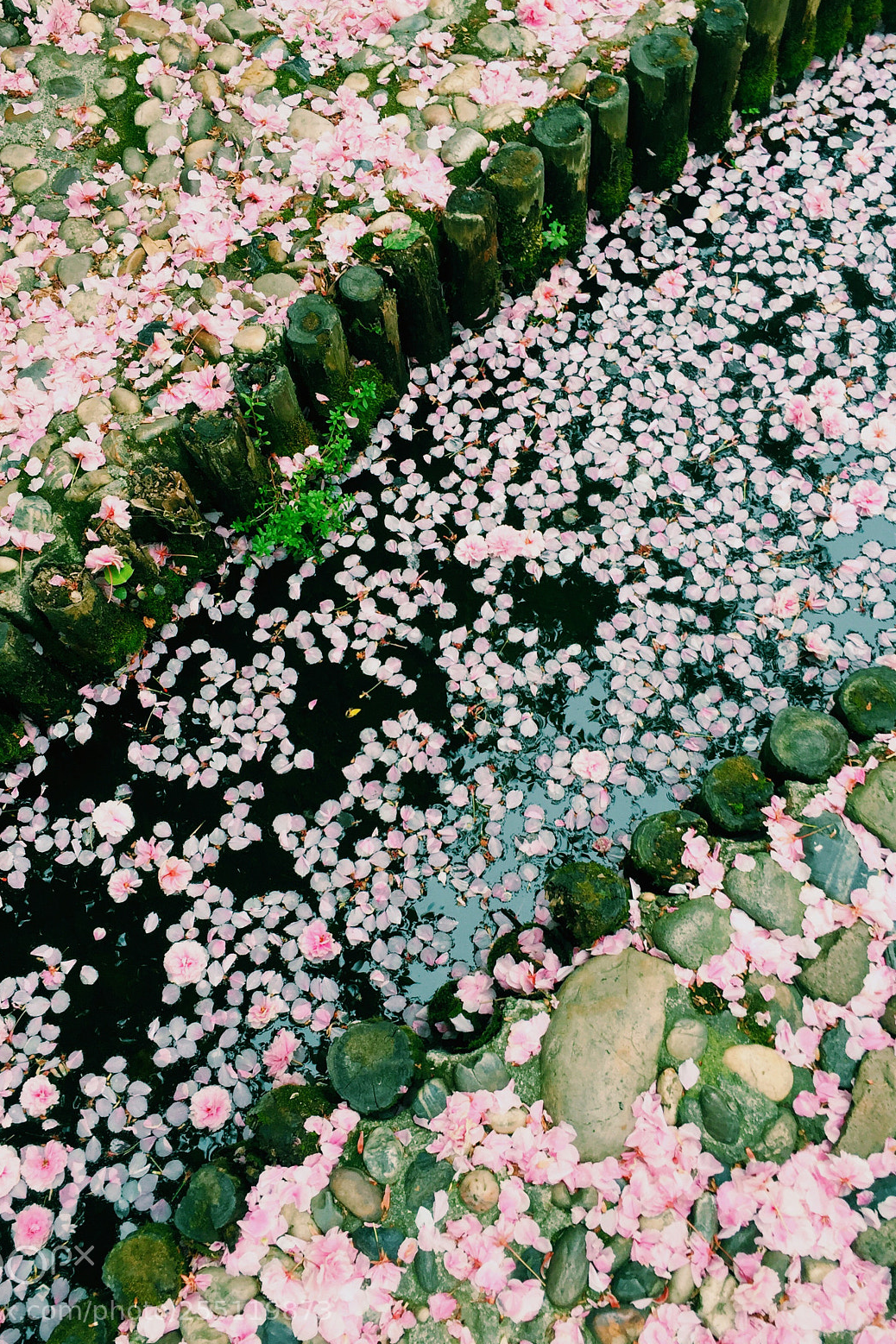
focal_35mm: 31
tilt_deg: -68.5
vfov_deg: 60.3
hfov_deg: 42.3
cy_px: 688
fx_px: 1157
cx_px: 398
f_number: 2.2
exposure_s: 1/50
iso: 40
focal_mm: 4.15
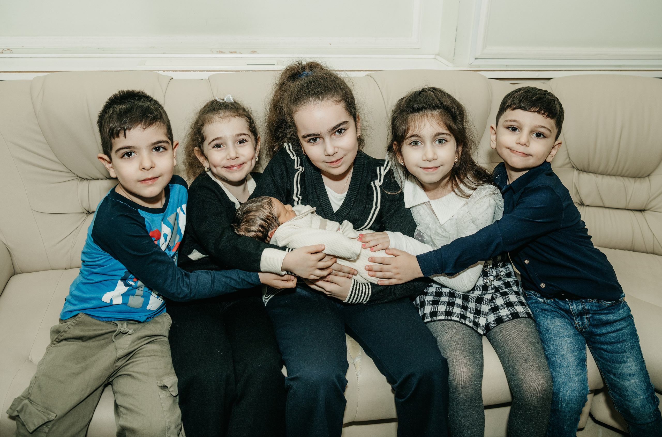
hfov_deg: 57.0
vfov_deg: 39.3
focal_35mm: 33
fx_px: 610
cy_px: 184
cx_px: 331
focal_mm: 29
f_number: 5
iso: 320
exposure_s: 1/160
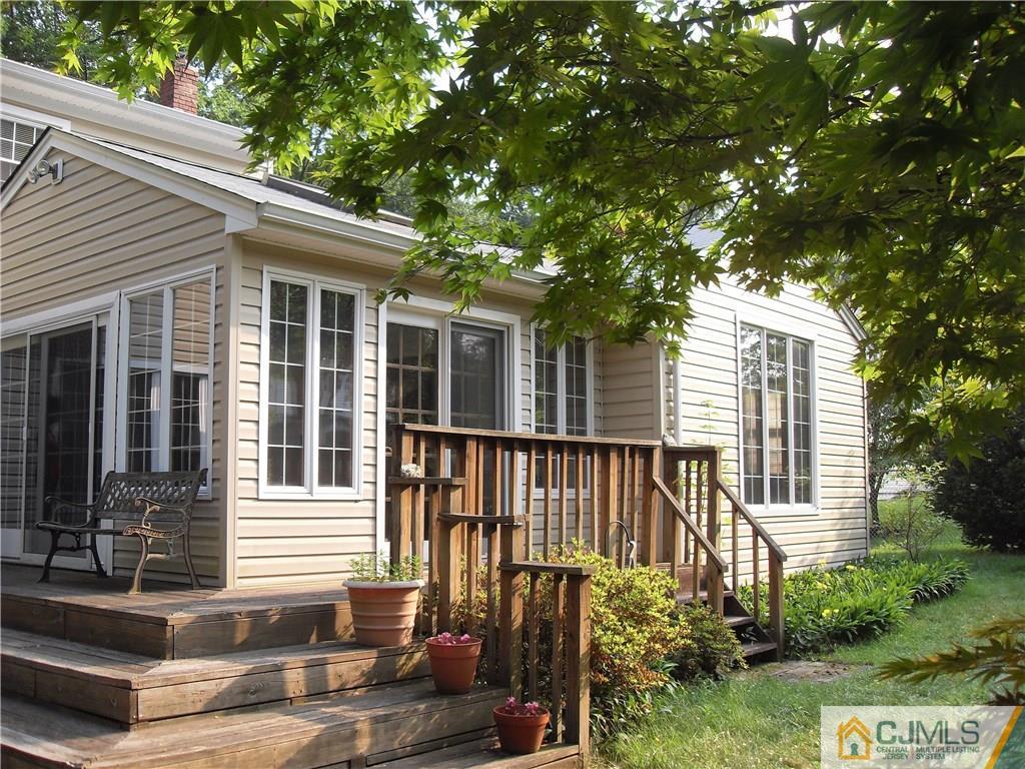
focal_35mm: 34
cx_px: 512
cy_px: 384
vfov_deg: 41.8
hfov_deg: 54.0
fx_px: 1007
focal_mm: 6.3
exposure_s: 1/250
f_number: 2.8
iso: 80
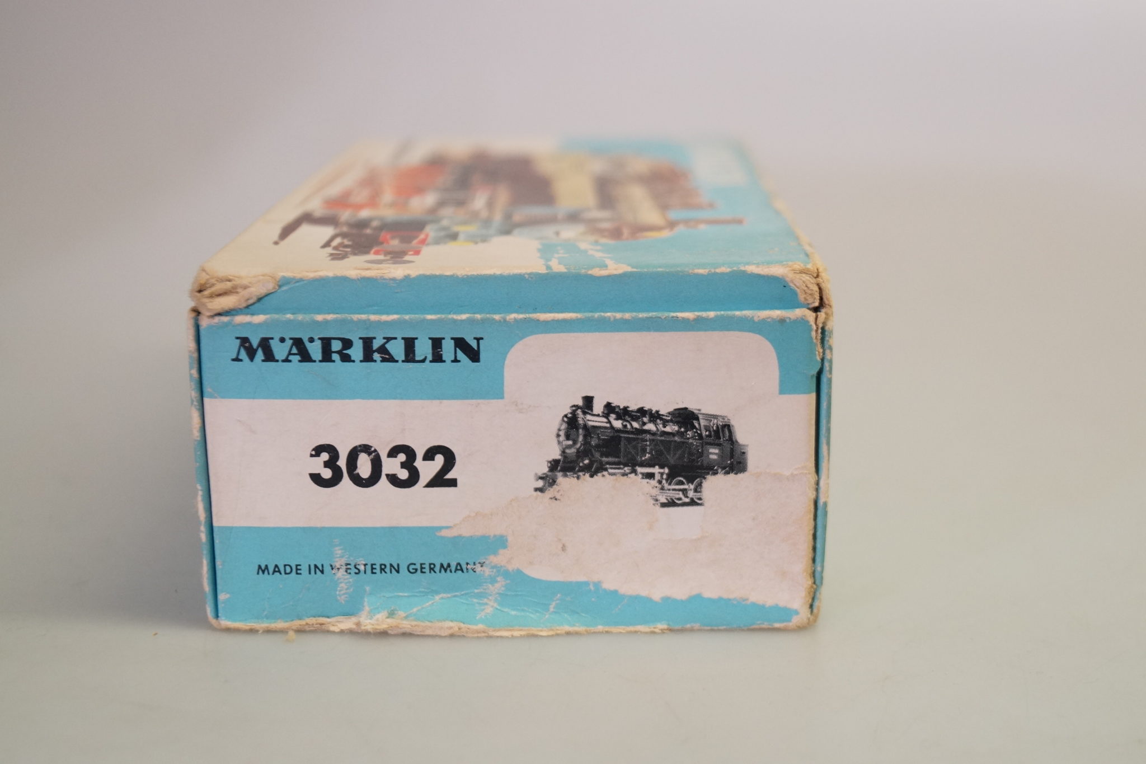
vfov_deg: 20.2
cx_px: 573
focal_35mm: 68
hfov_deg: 29.9
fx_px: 2148
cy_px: 382
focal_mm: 45
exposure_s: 1/160
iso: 800
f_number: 5.6
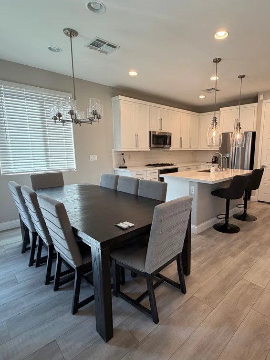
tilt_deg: -9.3
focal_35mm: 19
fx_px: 198
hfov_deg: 67.7
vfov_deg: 84.7
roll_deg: +0.5
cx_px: 168
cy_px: 181
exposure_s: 1/120
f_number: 2.2
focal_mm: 2.22
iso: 160
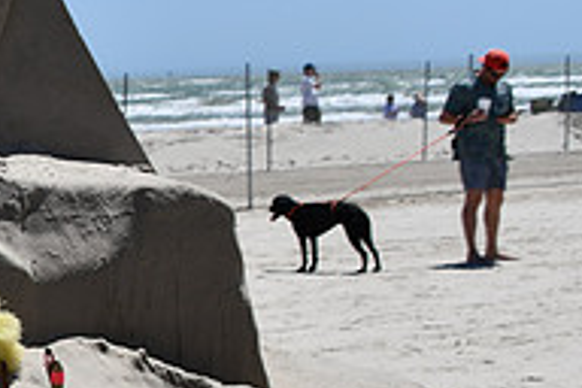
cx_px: -261
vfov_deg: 9.5
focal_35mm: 145
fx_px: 2344
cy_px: 217
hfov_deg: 13.4
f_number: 10
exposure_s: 1/400
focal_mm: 32
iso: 100
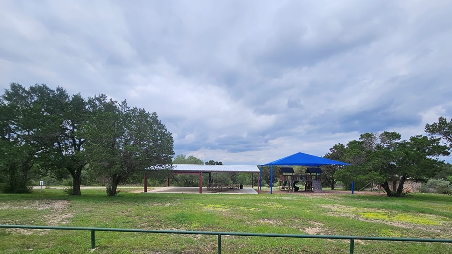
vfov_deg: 67.8
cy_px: 176
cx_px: 233
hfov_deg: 103.0
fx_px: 180
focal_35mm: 15
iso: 50
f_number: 2.2
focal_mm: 2.2
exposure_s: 1/3809
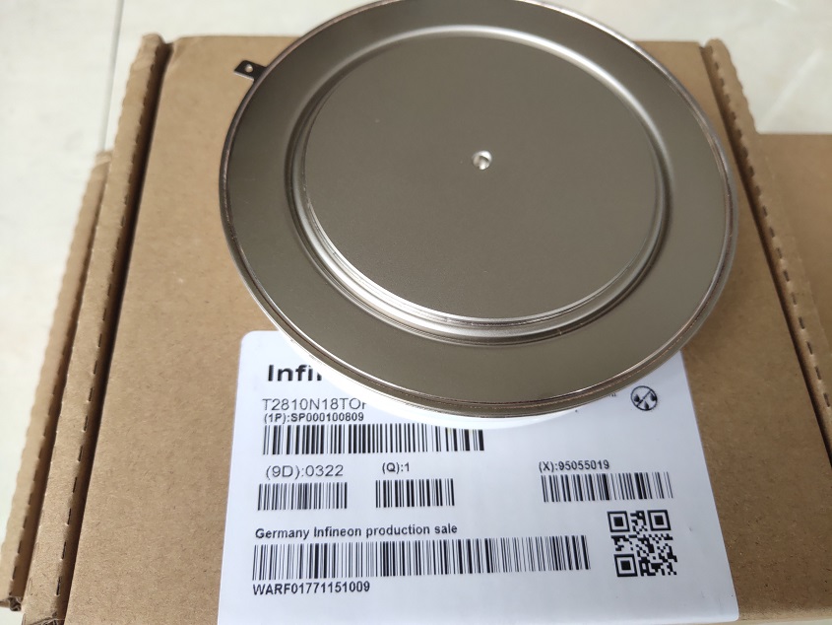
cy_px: 312
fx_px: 697
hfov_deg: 61.7
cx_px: 416
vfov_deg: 48.2
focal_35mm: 29
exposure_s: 1/100
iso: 96
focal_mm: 4.27
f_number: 1.8
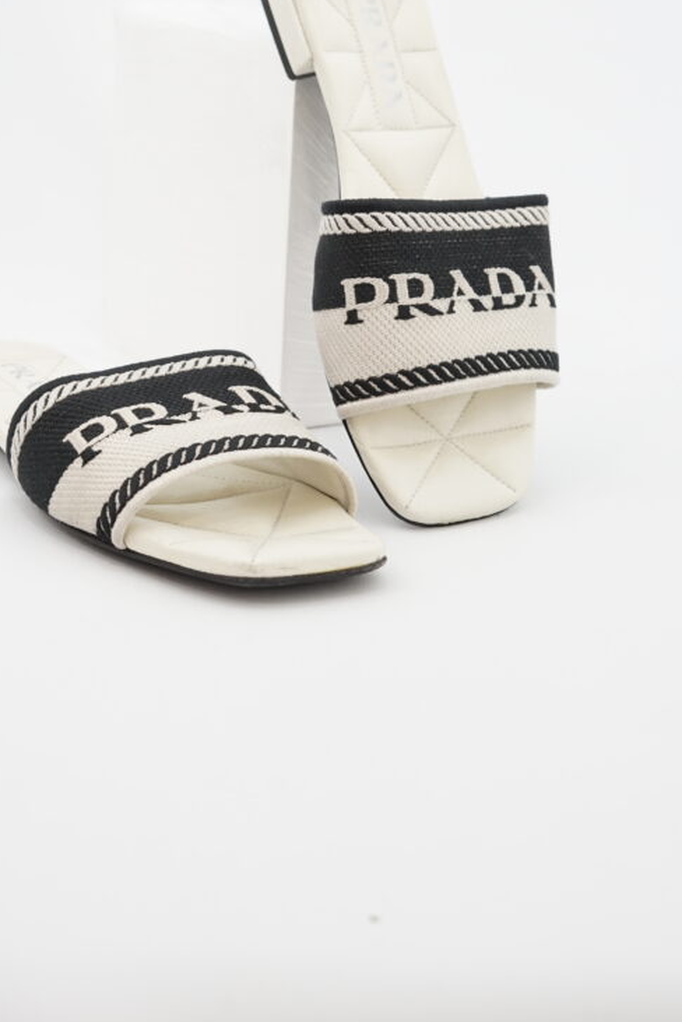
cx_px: 289
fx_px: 1987
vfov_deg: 28.6
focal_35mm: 70
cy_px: 309
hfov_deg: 19.5
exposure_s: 1/10
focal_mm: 50
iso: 640
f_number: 6.3
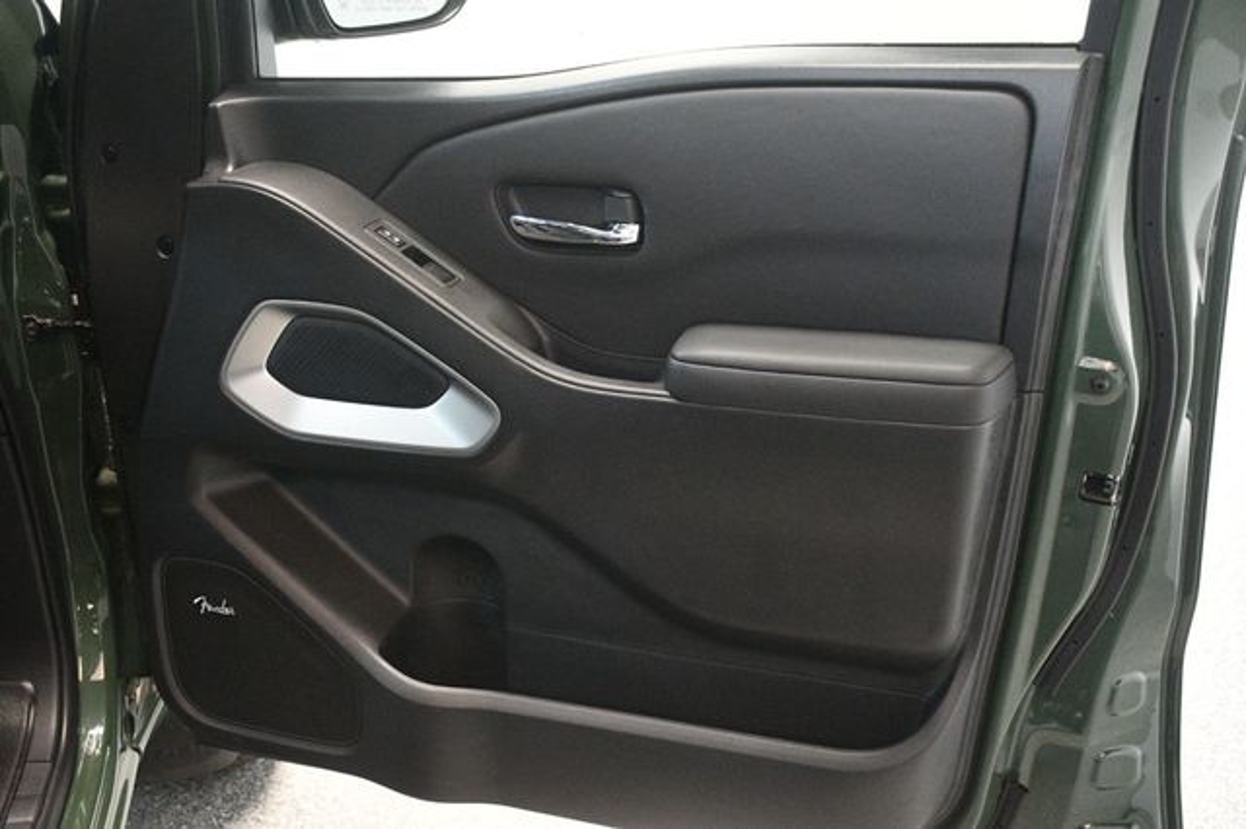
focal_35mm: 40
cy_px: 414
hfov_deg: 48.5
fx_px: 1384
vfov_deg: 33.4
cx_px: 623
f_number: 4
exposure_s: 1/60
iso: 5000
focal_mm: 27
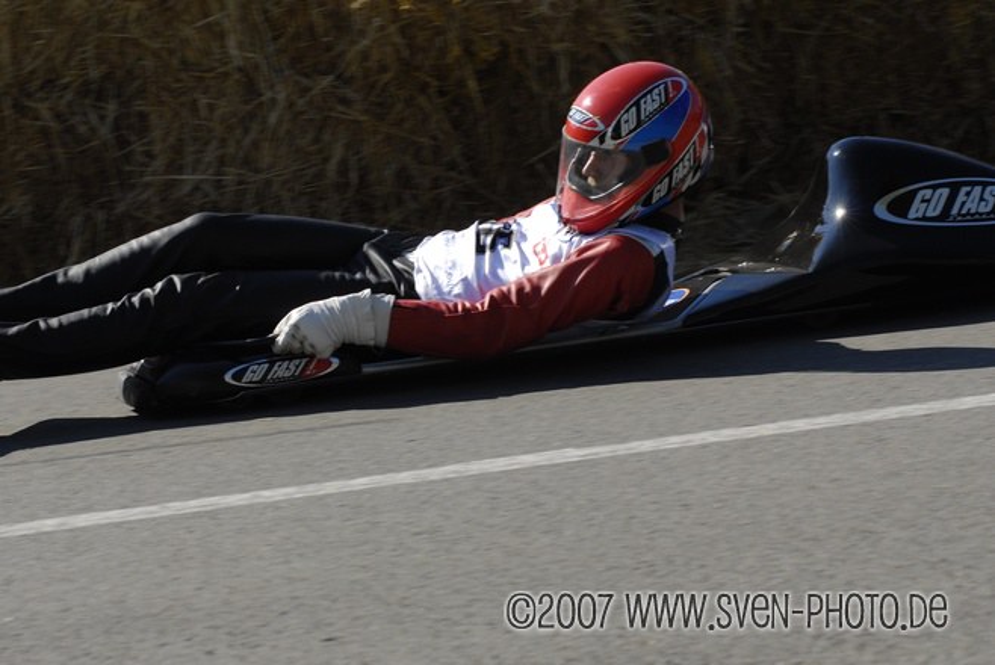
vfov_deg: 11.4
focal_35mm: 120
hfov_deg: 17.0
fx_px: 3320
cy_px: 332
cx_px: 498
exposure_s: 1/800
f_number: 7.1
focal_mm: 80
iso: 320
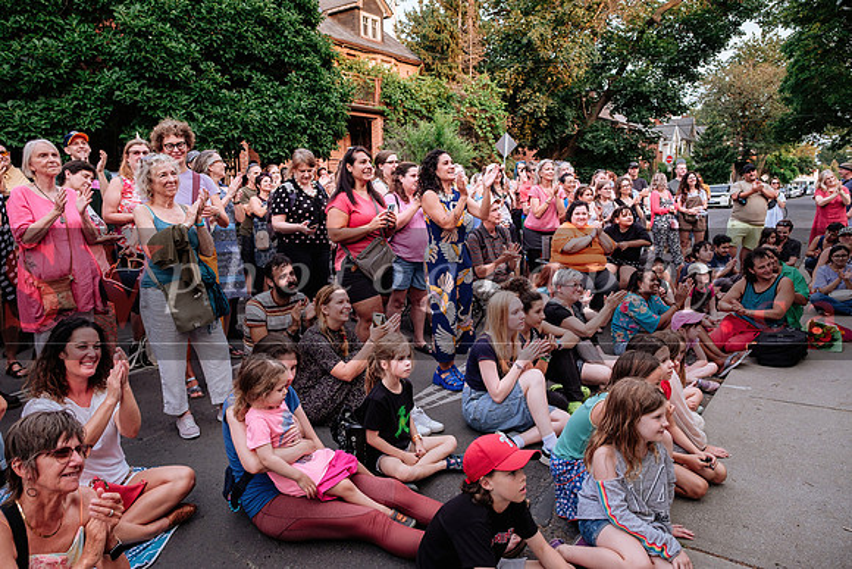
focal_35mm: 24
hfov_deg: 73.7
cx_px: 426
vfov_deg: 53.2
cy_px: 284
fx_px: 568
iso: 800
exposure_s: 1/250
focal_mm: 16
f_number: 4
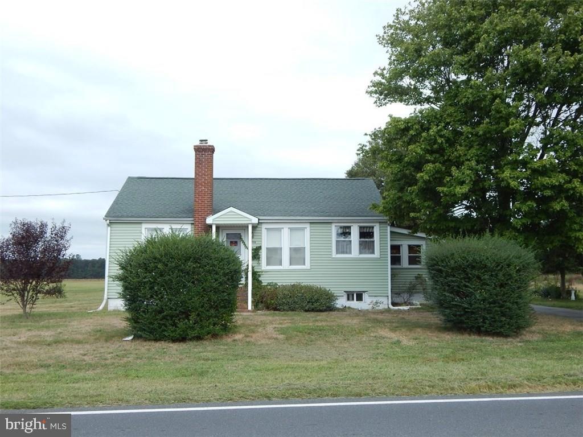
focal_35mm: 34
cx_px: 292
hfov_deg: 54.0
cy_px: 218
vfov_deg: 41.8
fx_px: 573
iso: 125
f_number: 3.3
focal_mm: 6.1
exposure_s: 1/1500
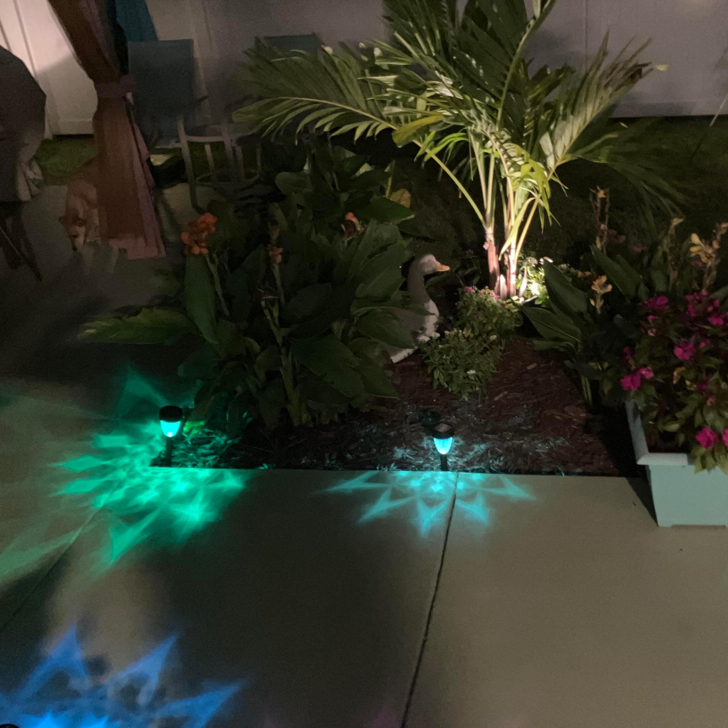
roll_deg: +5.4
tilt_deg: -27.0
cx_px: 466
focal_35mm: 34
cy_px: 357
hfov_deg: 47.9
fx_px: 809
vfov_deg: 48.4
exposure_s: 1/4
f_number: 1.8
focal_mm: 3.99
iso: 1000
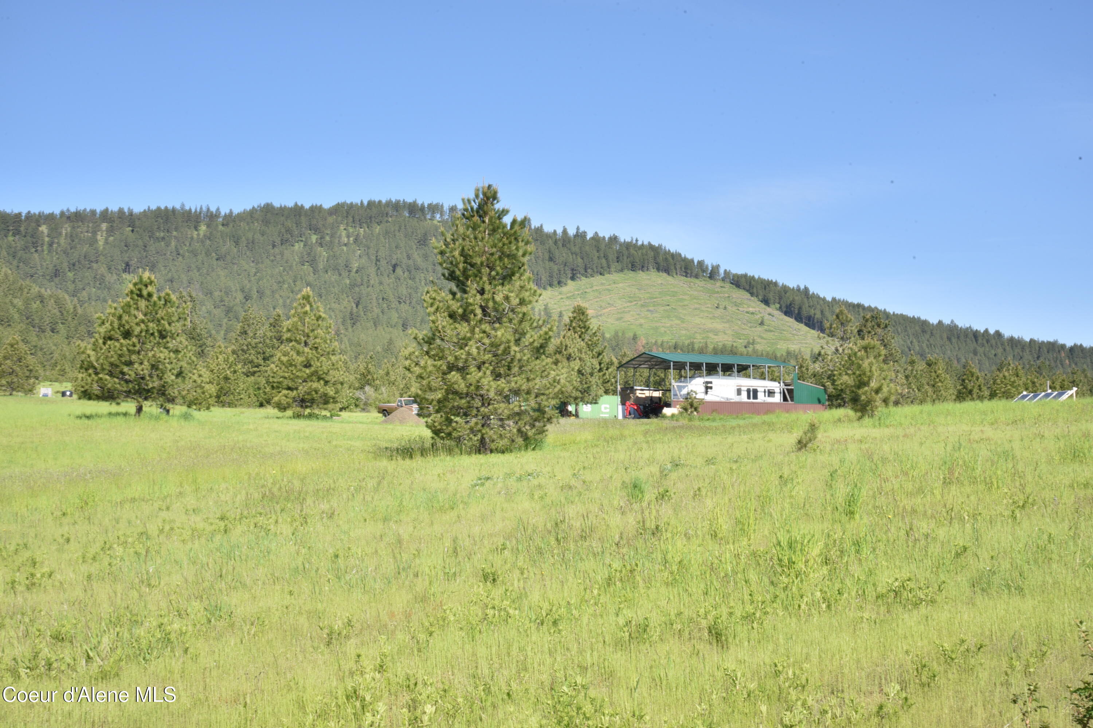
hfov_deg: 48.5
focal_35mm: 40
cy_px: 364
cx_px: 546
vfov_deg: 33.4
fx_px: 1214
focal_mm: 40
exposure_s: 1/50
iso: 200
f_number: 22
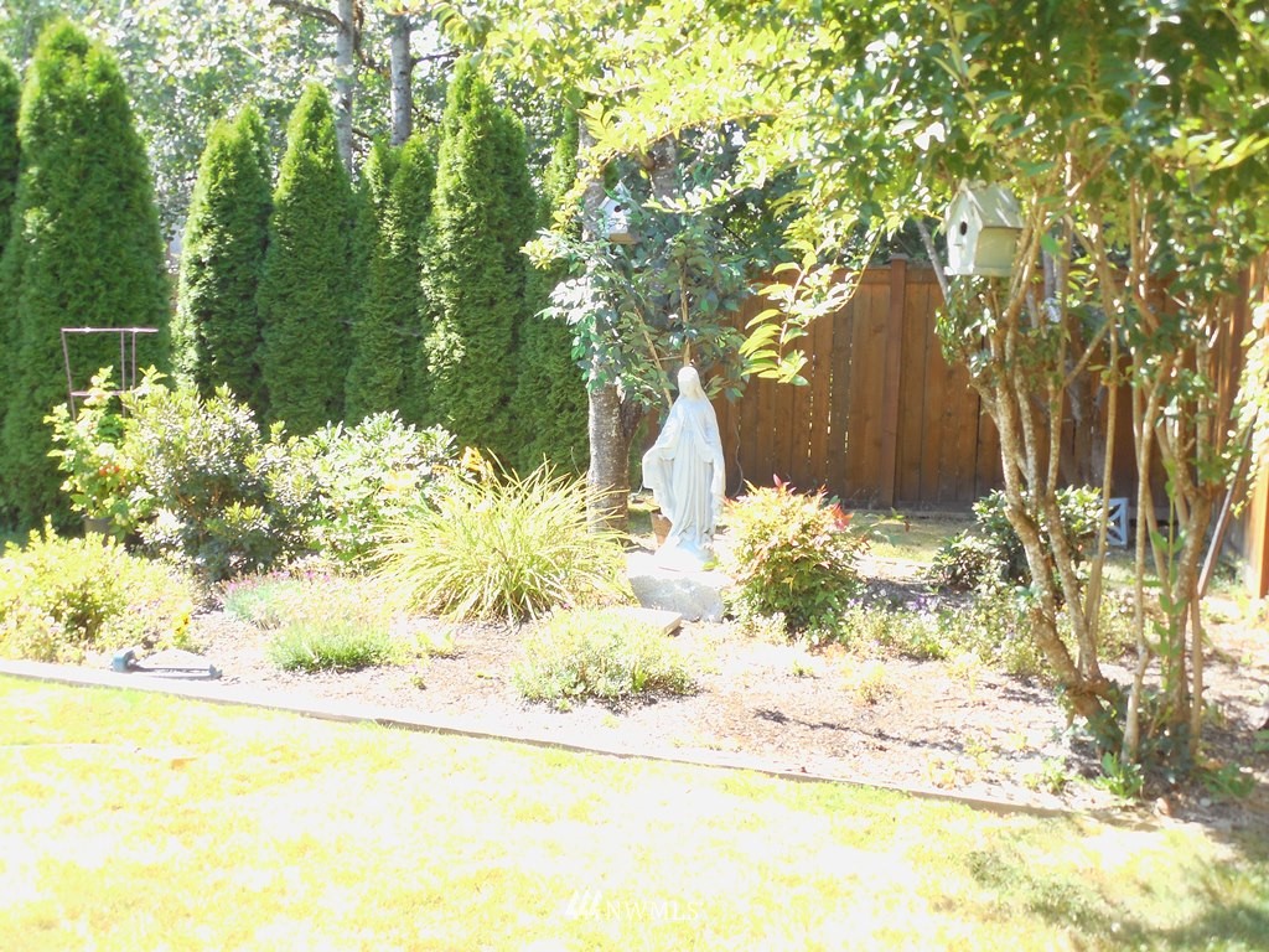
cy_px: 476
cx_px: 634
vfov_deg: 36.8
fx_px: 1430
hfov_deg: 47.9
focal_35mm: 39
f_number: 3.8
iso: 125
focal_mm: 7
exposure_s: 1/80
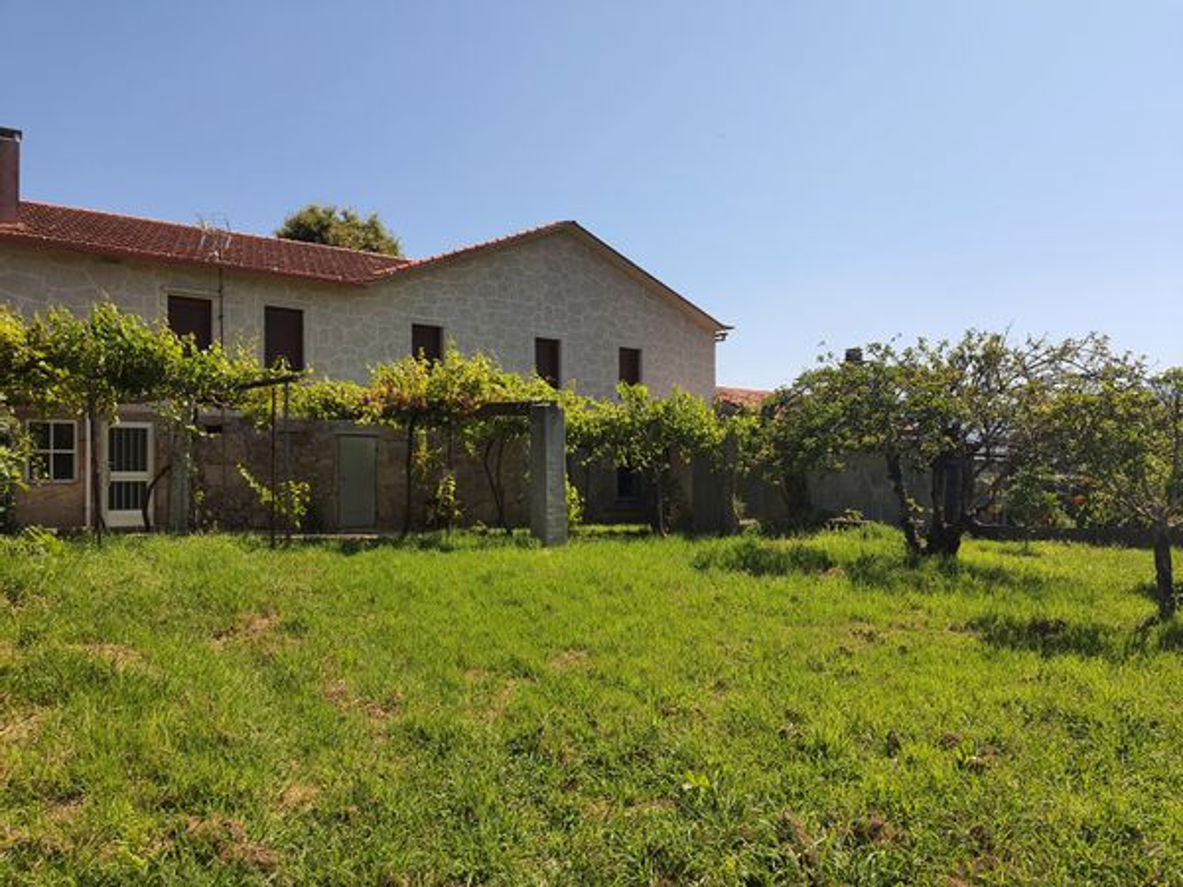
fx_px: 889
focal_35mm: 26
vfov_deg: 53.1
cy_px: 444
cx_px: 592
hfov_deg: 67.3
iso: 50
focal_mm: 4.32
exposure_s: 1/2752
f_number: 1.7
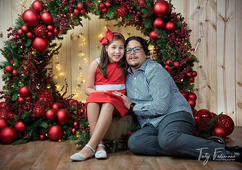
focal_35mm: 68
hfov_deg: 29.1
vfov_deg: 20.6
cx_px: 127
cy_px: 85
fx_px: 466
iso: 1000
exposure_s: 1/80
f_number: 4.5
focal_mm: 66
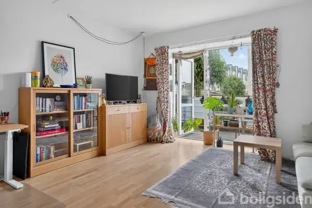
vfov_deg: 57.2
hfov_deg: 78.6
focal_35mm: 22
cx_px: 156
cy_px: 104
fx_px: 191
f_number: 8
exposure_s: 1/4
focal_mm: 22
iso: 400
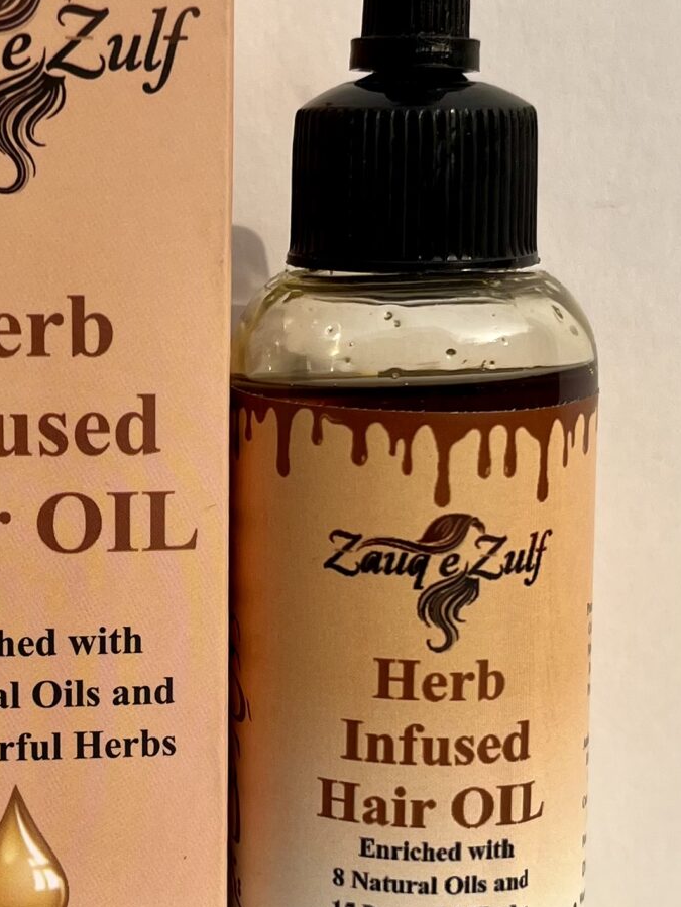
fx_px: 1940
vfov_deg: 26.3
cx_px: 158
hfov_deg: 19.7
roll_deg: +3.1
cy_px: 476
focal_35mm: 74
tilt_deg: -6.2
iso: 50
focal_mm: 5.1
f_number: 1.6
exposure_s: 1/4016
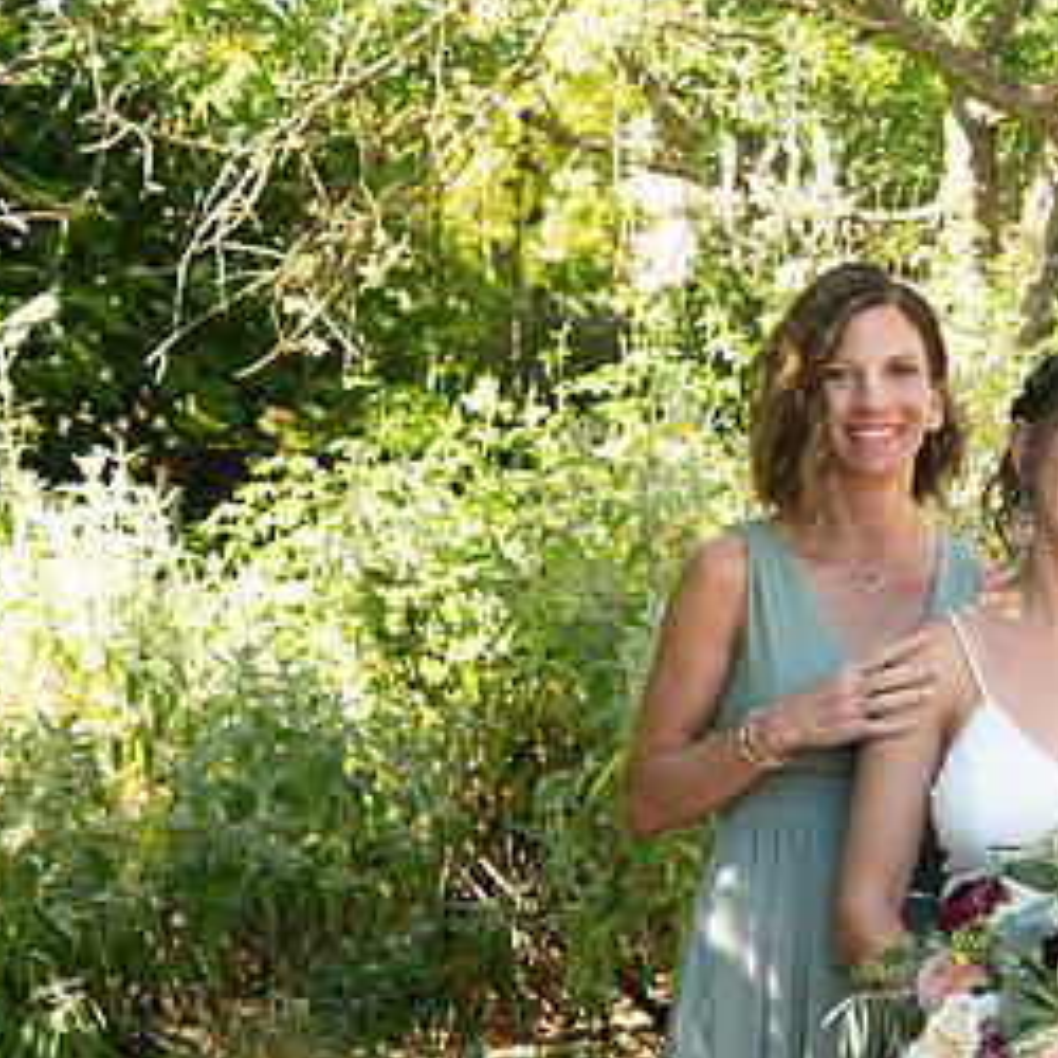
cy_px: 768
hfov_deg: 23.2
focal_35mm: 71
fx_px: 2455
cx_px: 1096
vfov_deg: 24.1
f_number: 4.5
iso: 640
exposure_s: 1/320
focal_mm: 36
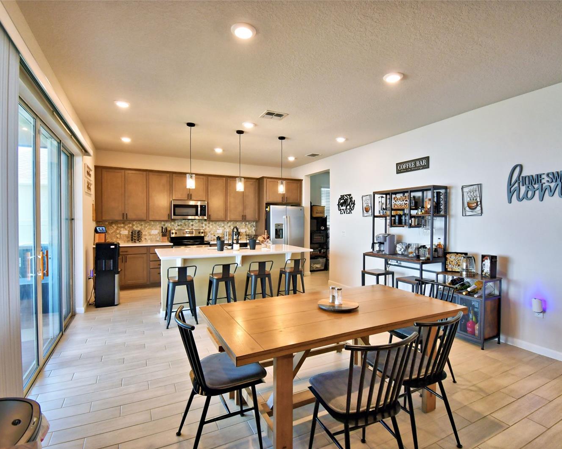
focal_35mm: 17
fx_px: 283
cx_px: 291
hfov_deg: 89.6
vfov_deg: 77.0
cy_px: 225
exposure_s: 1/80
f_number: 4.5
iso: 400
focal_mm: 10
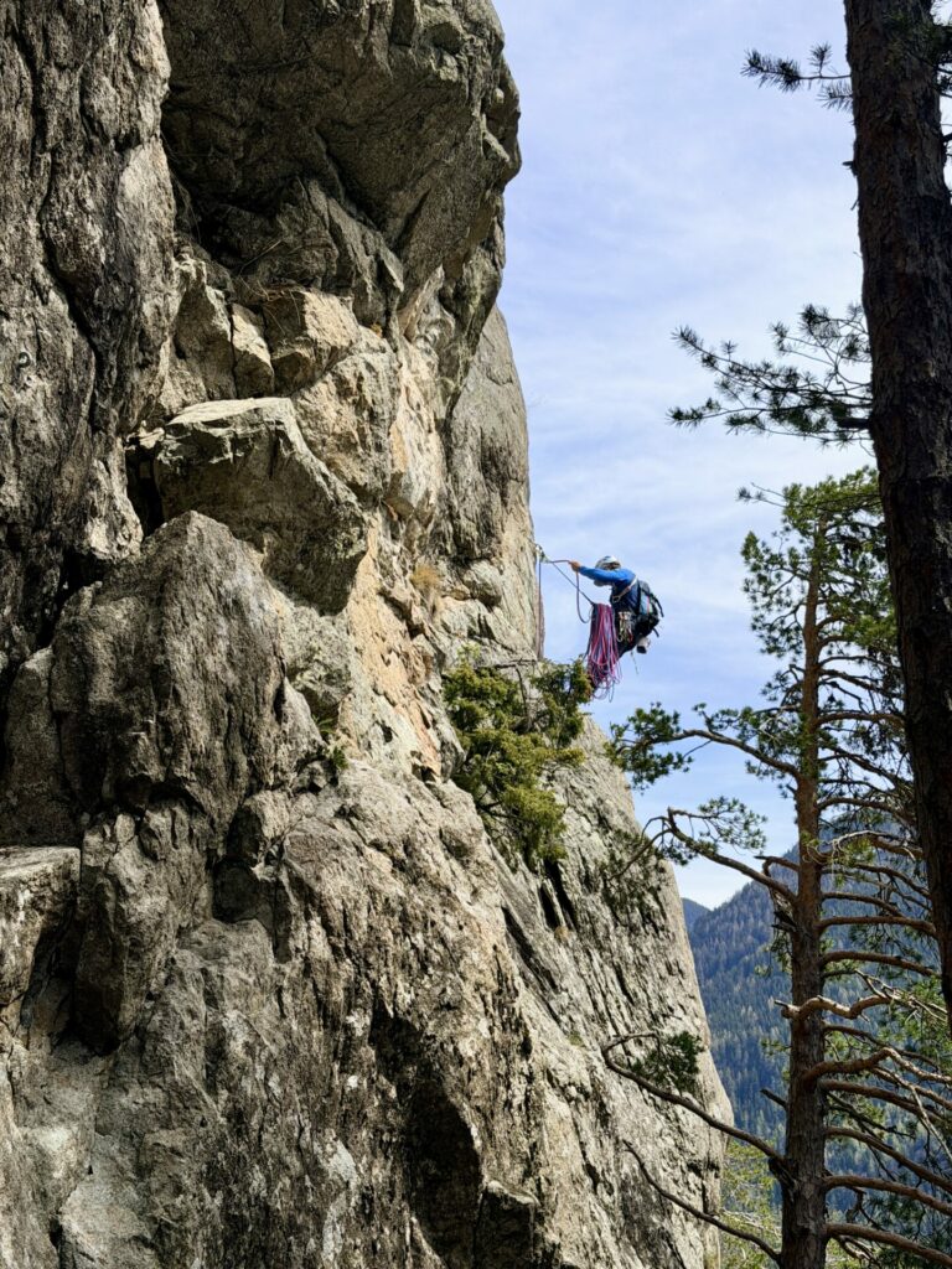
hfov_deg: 30.3
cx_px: 476
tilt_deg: +16.1
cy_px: 634
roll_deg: +1.8
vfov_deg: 39.7
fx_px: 1760
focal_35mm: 48
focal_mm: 6.76
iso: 64
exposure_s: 1/5587
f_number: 1.78
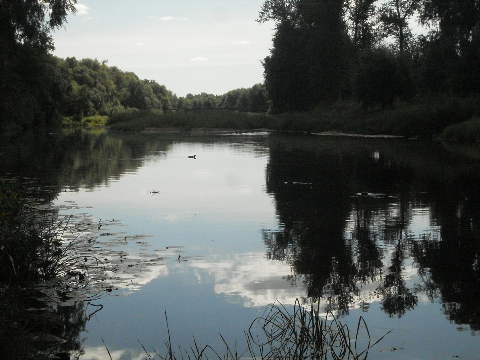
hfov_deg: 24.1
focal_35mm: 81
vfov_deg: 18.2
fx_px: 1123
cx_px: 240
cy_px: 180
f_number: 11.8
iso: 400
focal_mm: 13.5
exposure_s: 1/750
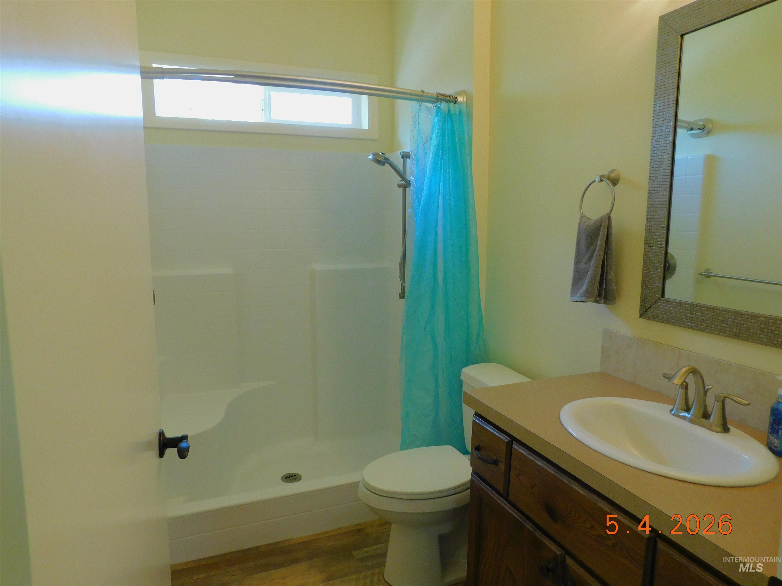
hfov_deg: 73.9
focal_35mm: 23
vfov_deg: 58.9
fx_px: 520
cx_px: 391
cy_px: 293
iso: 200
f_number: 3
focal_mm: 4
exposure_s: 1/30
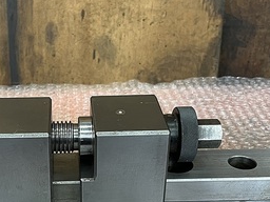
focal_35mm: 65
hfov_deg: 29.3
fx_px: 507
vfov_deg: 22.3
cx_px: 66
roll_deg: +1.9
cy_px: 164
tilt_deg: -31.4
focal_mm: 5.1
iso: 125
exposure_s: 1/65
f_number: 1.6
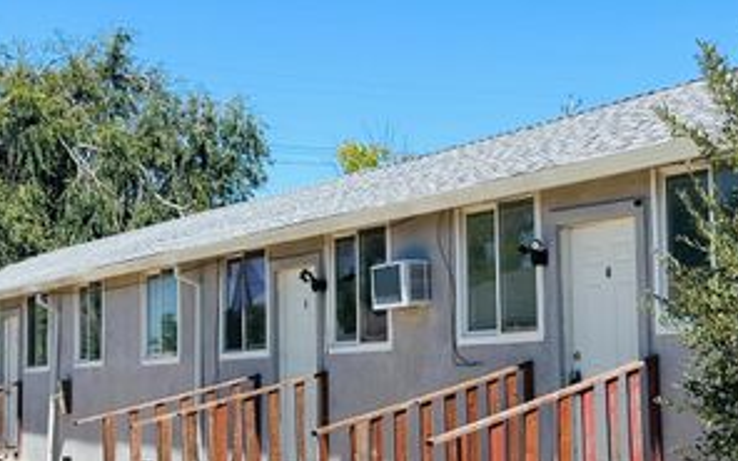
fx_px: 865
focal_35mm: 43
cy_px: 343
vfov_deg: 29.4
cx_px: 282
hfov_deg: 45.9
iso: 80
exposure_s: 1/4348
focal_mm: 6.86
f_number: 1.78
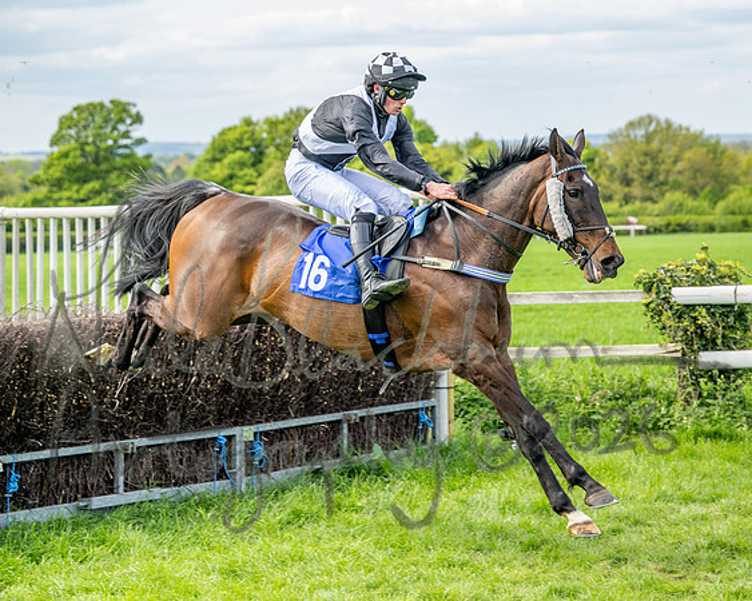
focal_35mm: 117
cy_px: 214
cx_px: 573
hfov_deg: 16.3
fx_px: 2613
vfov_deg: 13.1
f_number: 4
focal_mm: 81
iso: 400
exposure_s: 1/1250
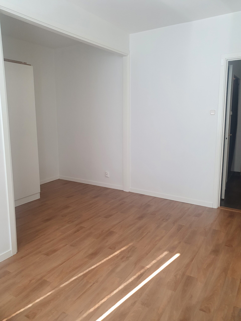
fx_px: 241
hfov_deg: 53.1
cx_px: 120
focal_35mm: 26
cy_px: 160
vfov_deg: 67.3
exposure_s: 1/100
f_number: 2.4
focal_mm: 4.32
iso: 250
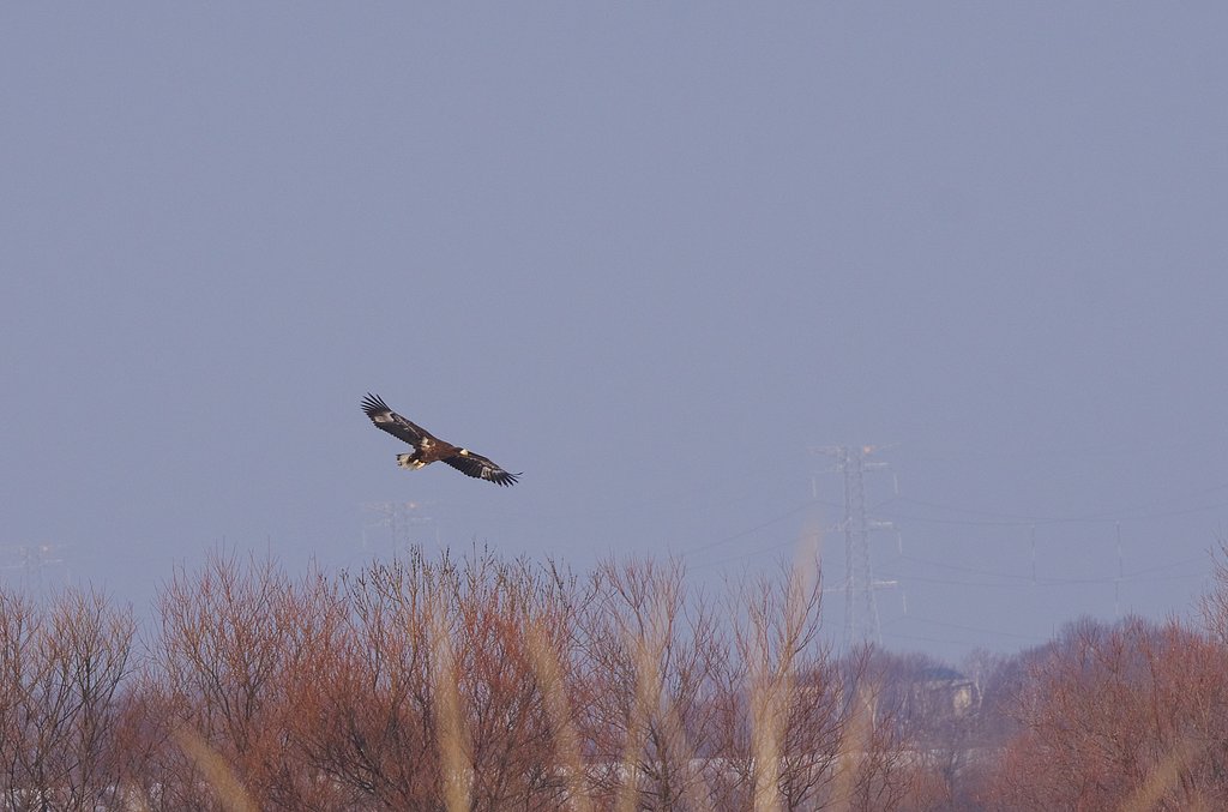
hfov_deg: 6.9
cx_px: 614
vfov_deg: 4.6
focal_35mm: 300
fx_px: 10206
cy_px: 406
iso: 400
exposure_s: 1/2000
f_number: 6.3
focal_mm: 200
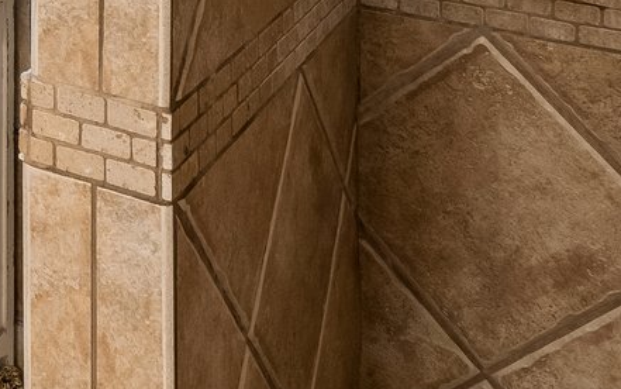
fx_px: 1202
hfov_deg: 23.9
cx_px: -268
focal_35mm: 71
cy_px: -374
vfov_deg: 15.1
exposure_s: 1/20
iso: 200
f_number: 7.1
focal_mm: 10
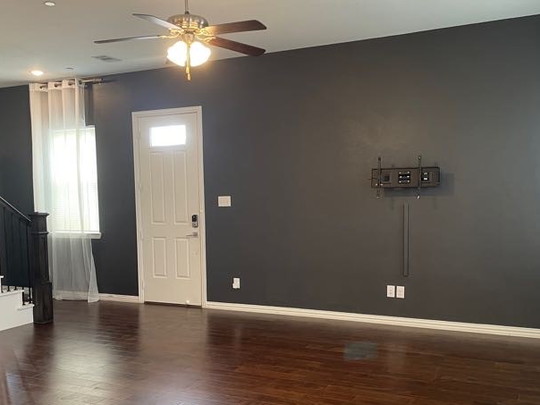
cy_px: 237
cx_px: 265
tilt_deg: -4.1
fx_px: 562
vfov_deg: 39.5
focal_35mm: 36
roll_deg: +1.2
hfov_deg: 51.4
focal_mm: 4.2
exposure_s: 1/60
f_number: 1.6
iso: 125
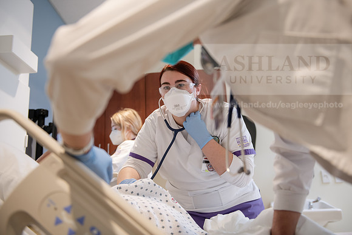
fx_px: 372
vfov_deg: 35.1
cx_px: 176
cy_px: 118
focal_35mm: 38
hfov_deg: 50.7
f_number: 3.2
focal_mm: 38
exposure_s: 1/125
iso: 640
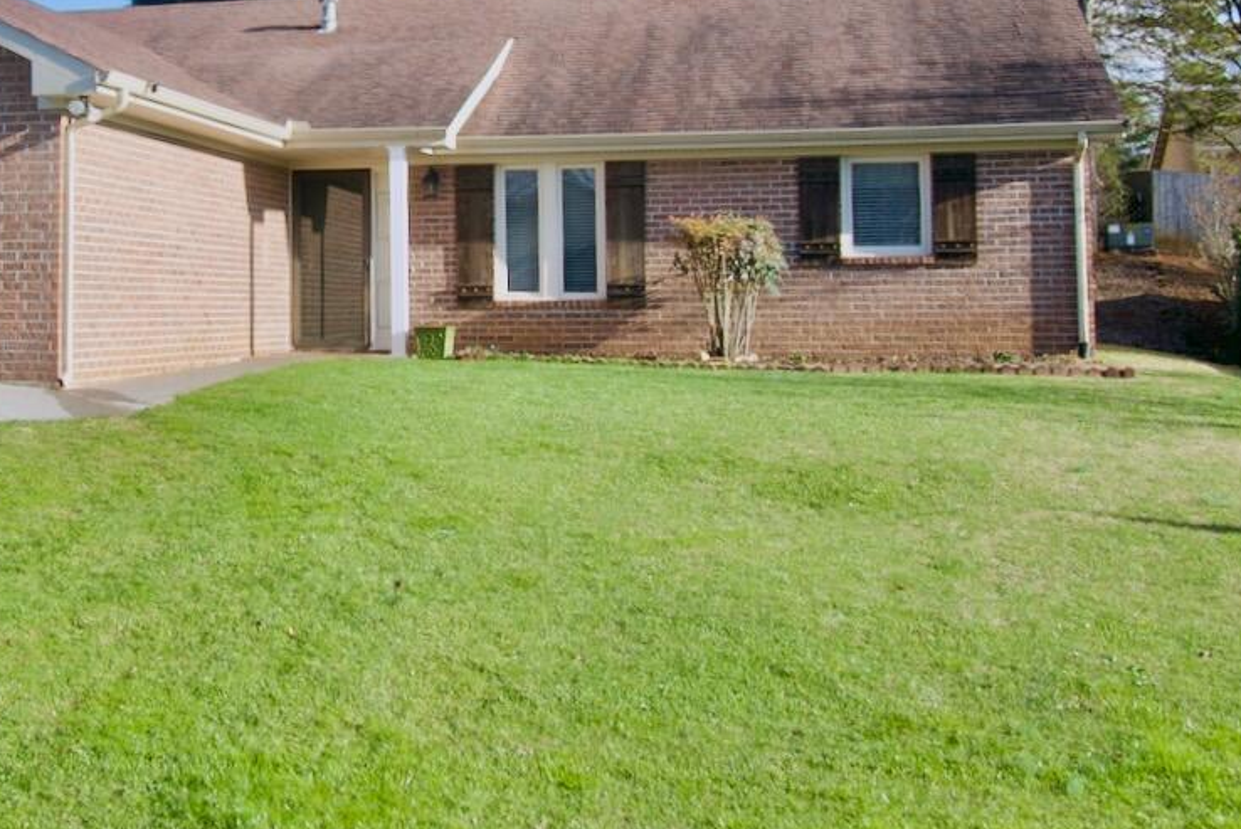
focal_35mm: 52
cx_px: 244
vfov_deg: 25.6
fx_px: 1794
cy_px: 180
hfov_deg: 36.8
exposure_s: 1/320
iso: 200
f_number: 9
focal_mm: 20
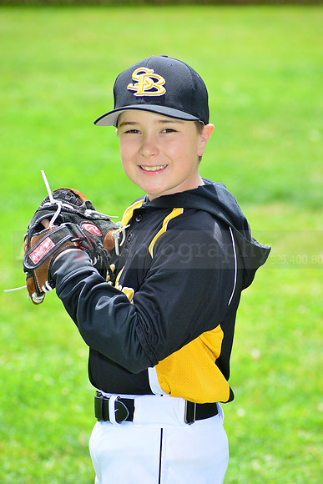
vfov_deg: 11.1
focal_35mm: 185
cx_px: 162
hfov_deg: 7.4
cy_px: 242
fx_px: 2488
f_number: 8
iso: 200
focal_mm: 185
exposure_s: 1/200
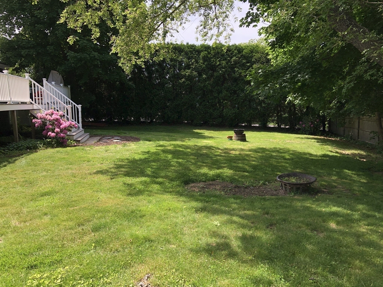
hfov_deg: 63.4
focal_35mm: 28
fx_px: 310
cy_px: 144
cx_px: 192
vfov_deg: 49.7
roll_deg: +1.5
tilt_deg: -8.0
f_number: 1.8
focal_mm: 4
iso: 20
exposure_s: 1/1043
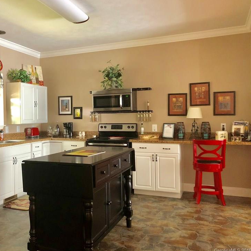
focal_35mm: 35
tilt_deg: -1.3
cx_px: 77
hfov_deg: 46.2
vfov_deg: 47.2
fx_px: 287
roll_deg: +0.6
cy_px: 121
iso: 100
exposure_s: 1/11
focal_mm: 3.99
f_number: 1.8
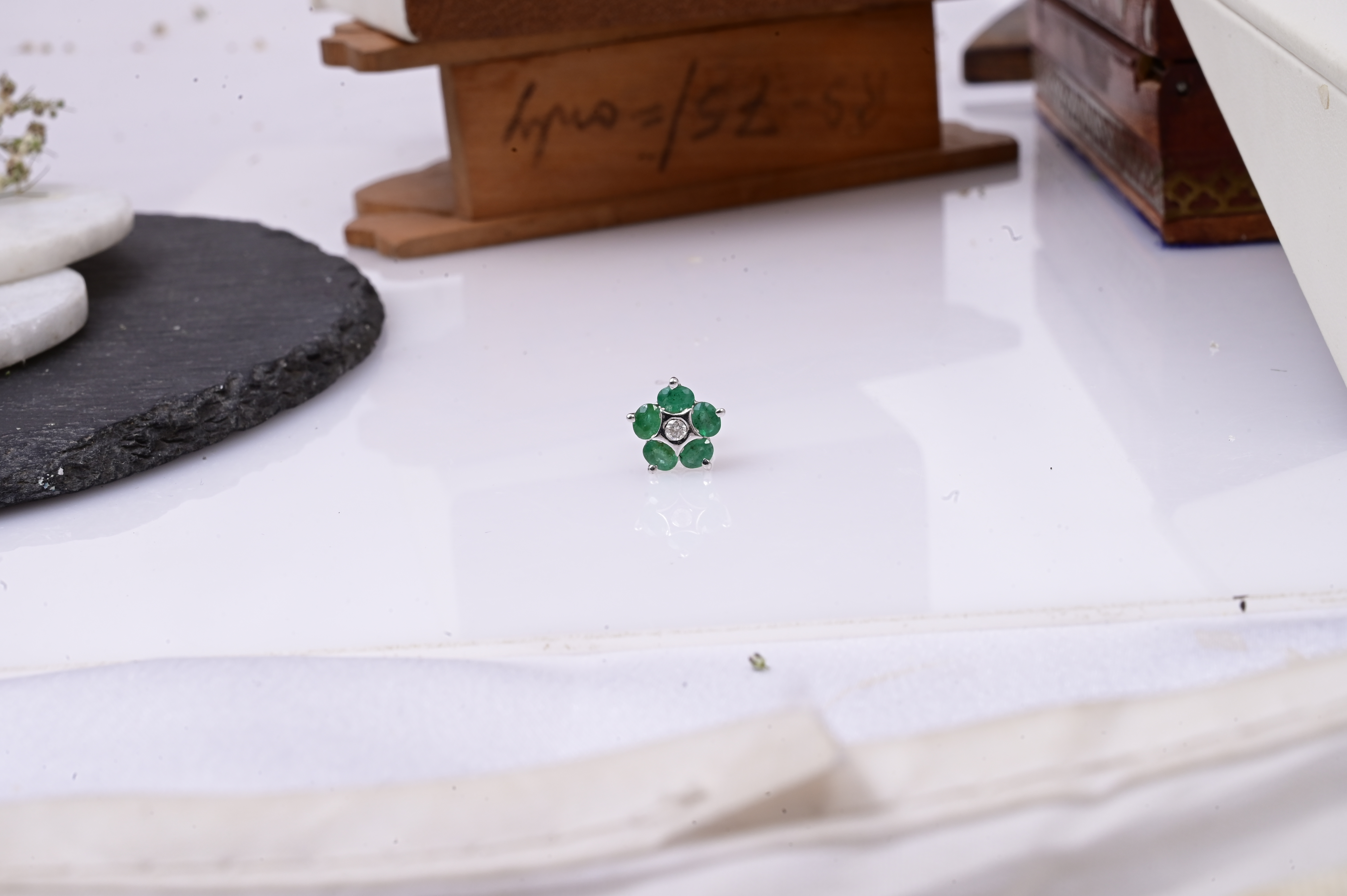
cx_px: 674
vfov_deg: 19.4
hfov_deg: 28.9
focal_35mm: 70
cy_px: 448
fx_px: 2617
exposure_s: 1/100
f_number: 22
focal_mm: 70
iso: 500
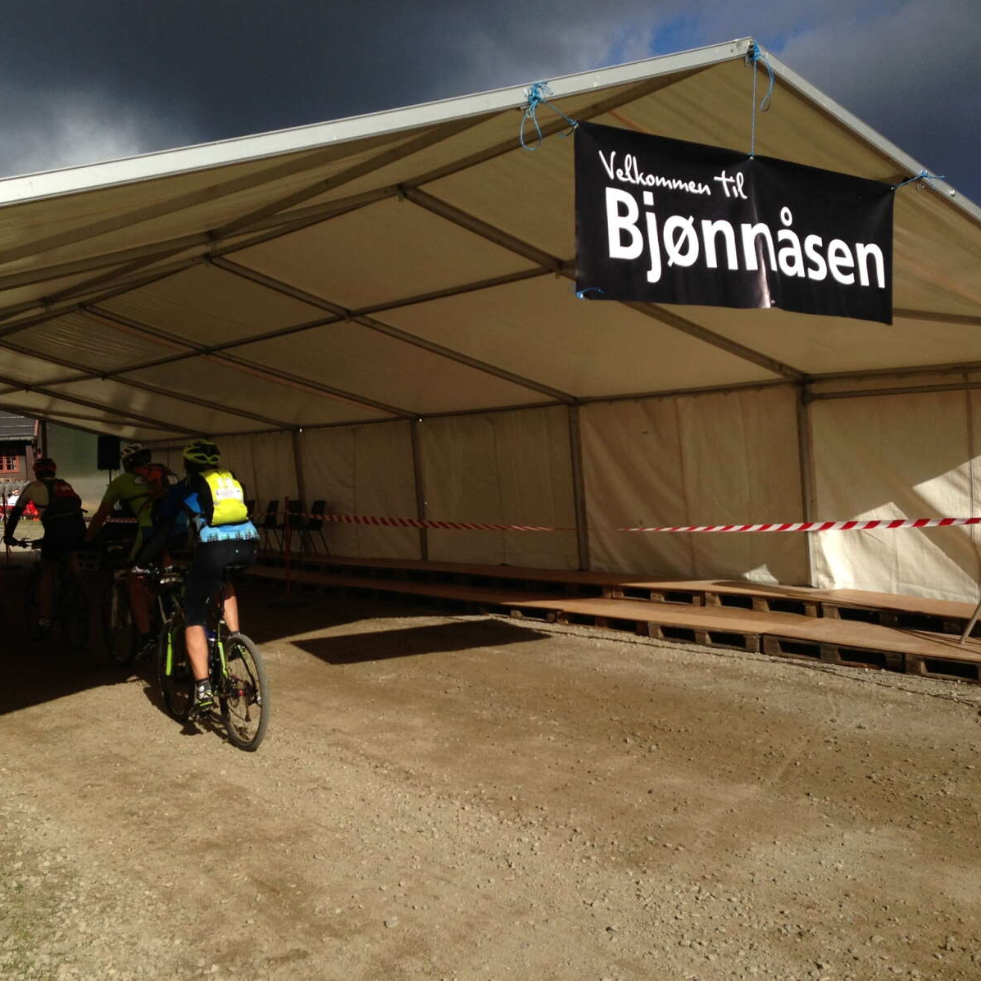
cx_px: 397
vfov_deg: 42.8
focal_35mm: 39
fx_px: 1250
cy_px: 490
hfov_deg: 42.7
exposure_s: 1/2611
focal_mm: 4.13
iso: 50
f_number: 2.4
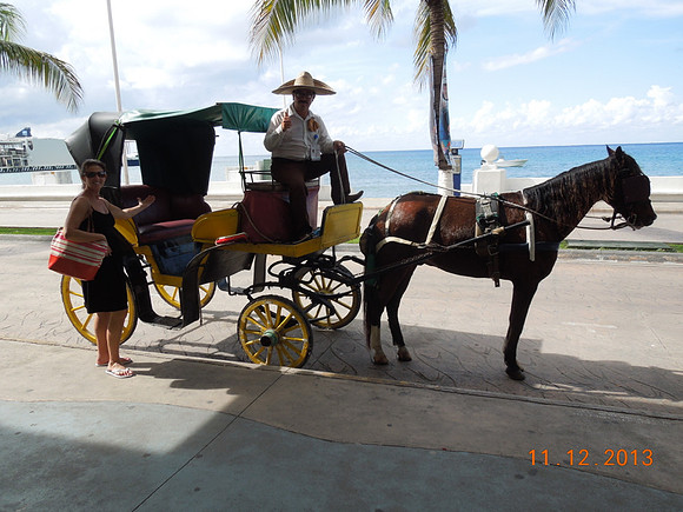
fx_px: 493
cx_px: 342
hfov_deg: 69.4
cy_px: 256
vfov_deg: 54.9
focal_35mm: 25
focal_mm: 4.5
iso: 100
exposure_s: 1/500
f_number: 3.3
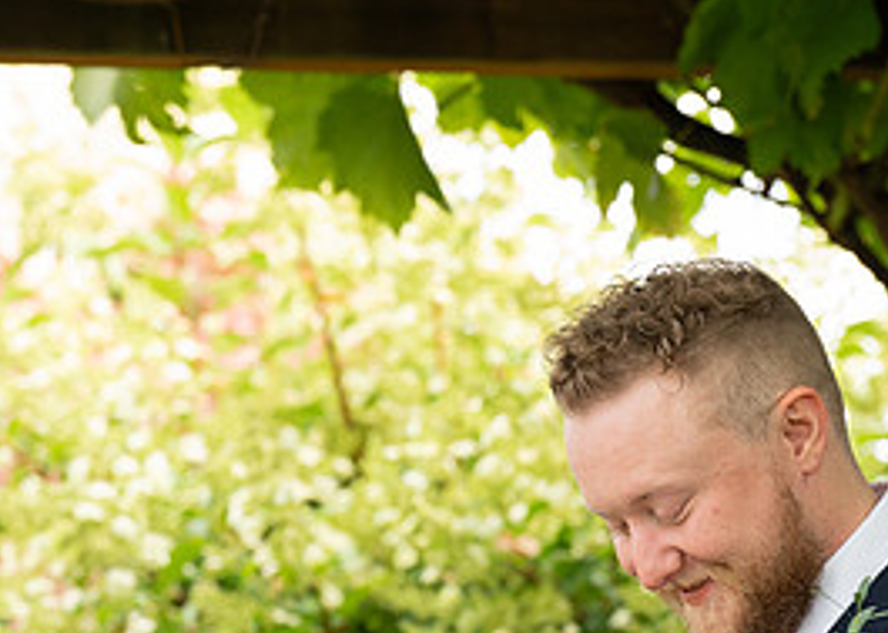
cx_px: 231
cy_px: 600
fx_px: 7386
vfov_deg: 4.9
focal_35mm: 293
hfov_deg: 6.9
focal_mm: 126
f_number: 4
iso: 500
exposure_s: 1/320
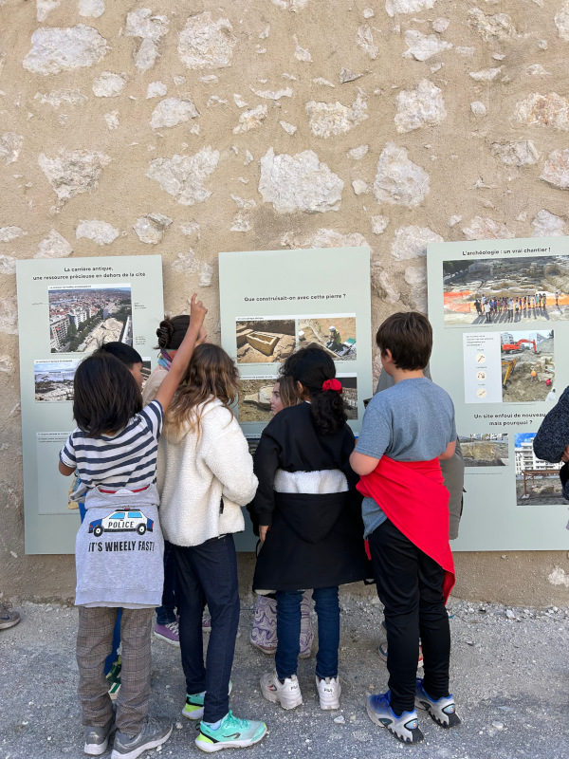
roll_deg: +0.5
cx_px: 284
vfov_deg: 67.3
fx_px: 570
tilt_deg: +0.2
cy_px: 380
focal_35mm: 26
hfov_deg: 53.1
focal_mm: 5.7
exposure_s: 1/974
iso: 50
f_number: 1.5
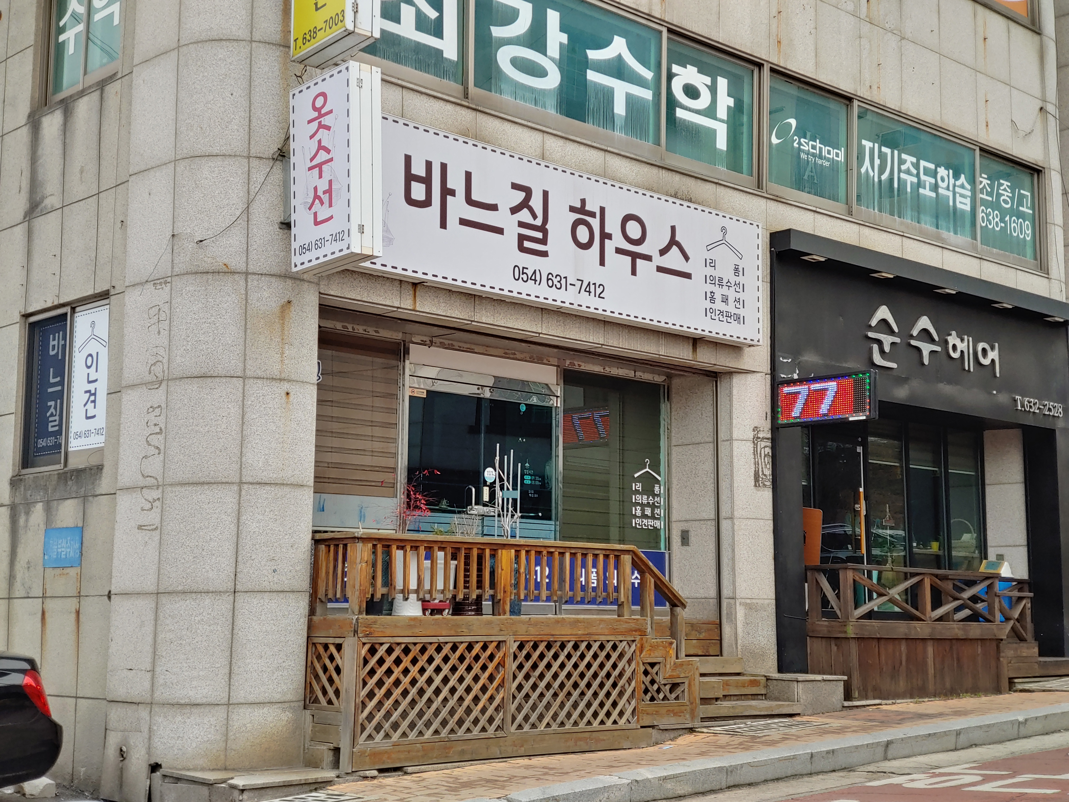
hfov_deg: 38.2
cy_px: 401
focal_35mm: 50
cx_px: 534
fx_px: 1544
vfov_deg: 29.1
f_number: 2.4
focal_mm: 5.88
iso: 50
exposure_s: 1/120
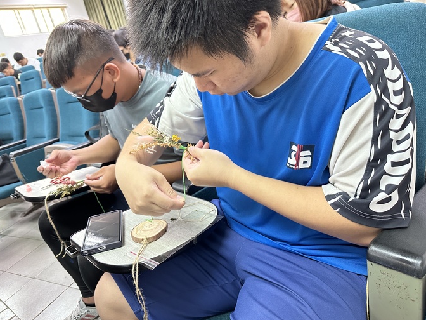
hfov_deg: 69.4
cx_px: 205
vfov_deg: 54.9
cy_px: 156
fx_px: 308
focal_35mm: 25
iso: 400
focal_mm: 6.86
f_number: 1.78
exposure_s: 1/60
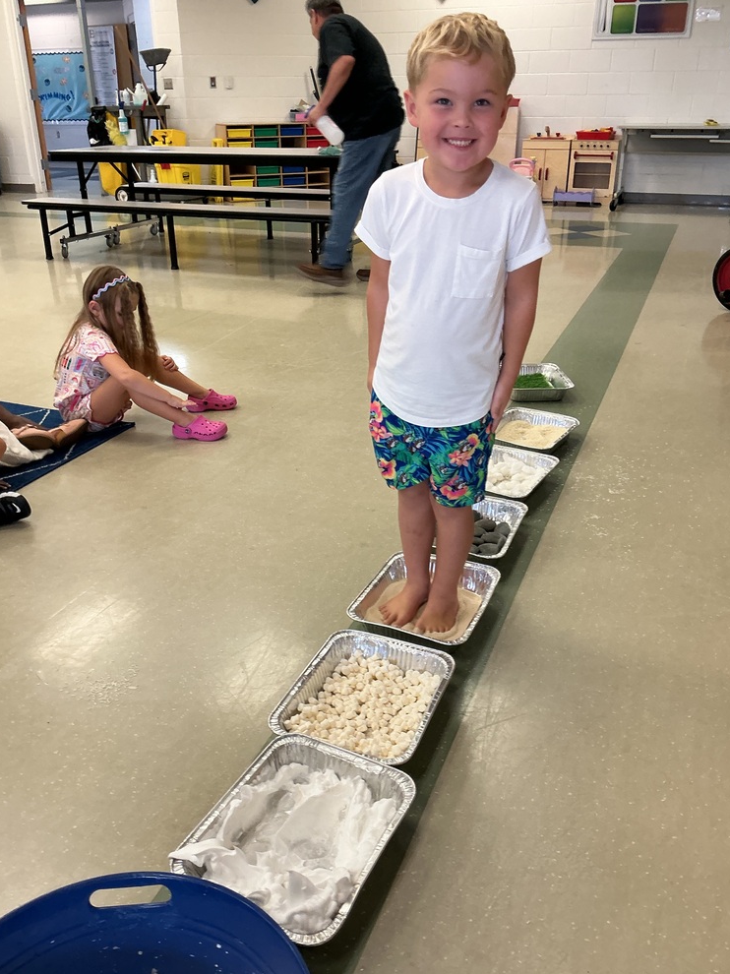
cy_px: 496
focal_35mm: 30
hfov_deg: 46.8
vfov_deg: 60.0
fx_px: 844
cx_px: 356
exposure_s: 1/50
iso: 50
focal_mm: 3
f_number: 1.8
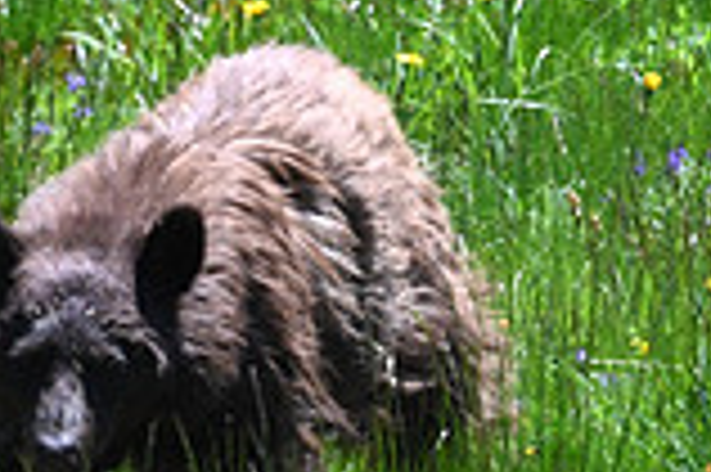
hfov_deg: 0.9
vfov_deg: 0.6
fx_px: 43542
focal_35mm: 2207
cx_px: 675
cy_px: 317
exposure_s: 1/3200
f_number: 6.3
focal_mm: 600
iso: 1600
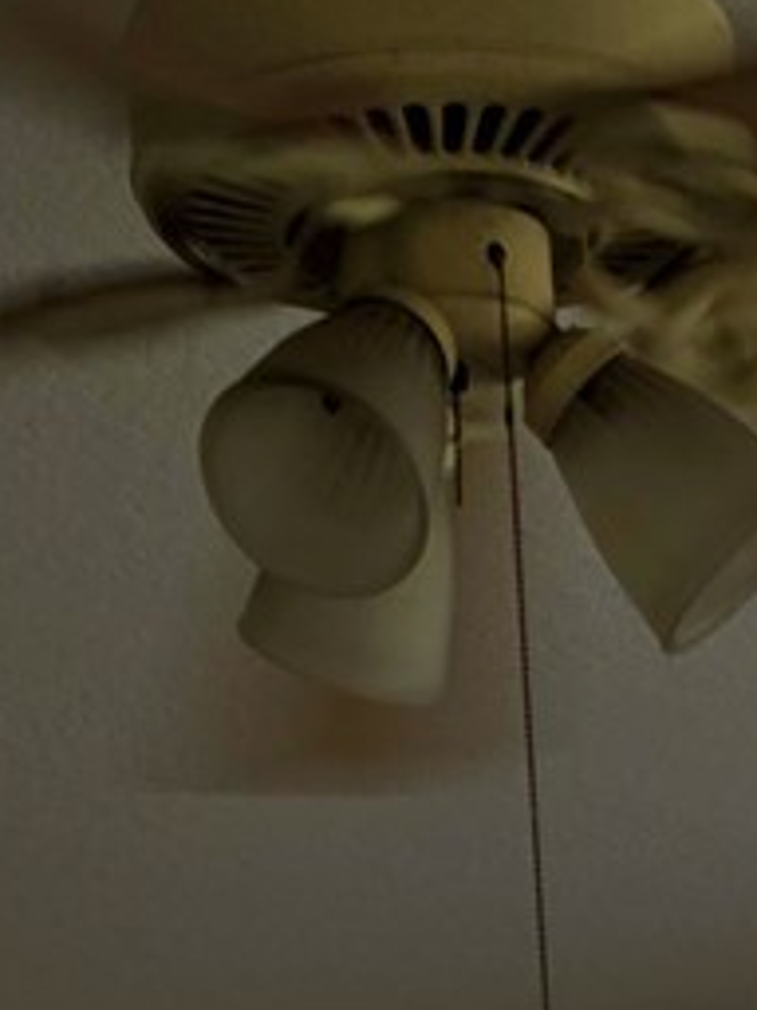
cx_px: 1029
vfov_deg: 11.8
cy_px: 2221
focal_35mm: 144
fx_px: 4199
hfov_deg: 10.1
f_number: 1.4
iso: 20
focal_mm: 6.5
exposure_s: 1/60
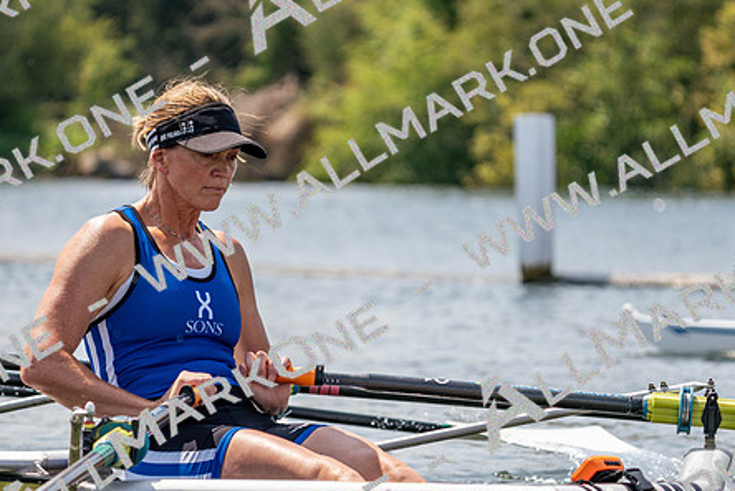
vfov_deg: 5.3
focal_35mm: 261
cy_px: 297
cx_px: 339
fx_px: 5334
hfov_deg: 7.9
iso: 200
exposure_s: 1/1600
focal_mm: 200
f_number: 5.6
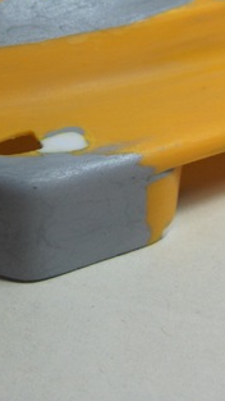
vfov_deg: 24.3
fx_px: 923
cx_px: 49
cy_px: 127
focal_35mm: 87
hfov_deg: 13.8
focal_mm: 8
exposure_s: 1/69.5
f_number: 2.8
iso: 100
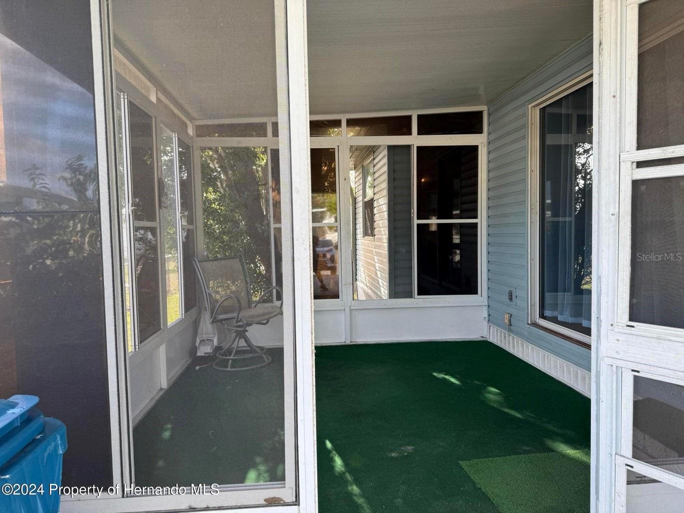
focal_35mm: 24
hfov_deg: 71.6
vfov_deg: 56.8
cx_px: 342
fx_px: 474
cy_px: 256
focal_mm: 6.76
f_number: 1.78
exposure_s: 1/161
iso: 64
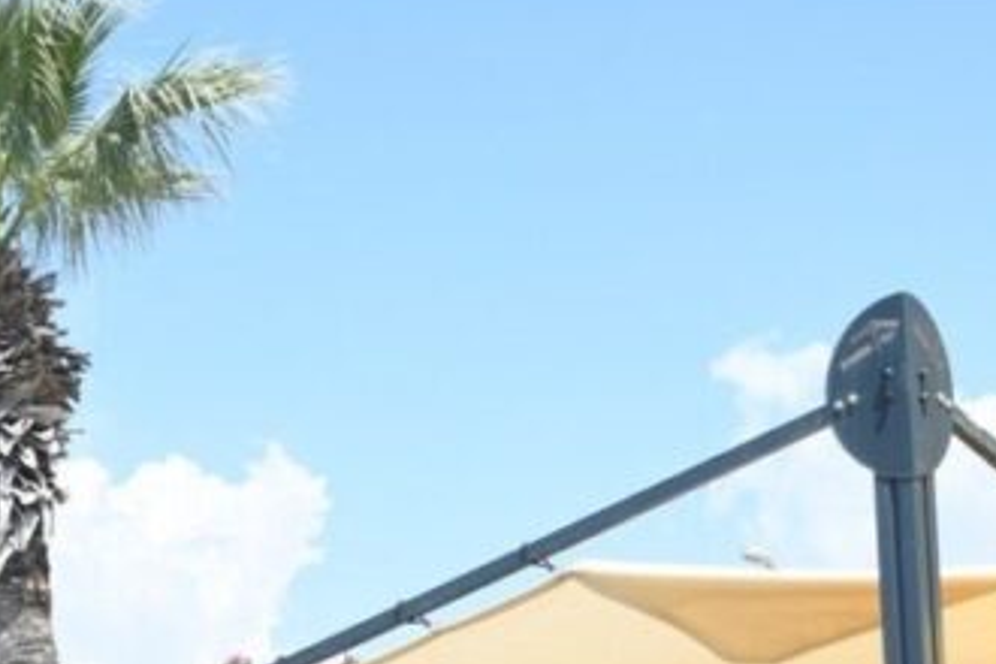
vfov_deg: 10.9
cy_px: 990
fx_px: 3347
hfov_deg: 16.9
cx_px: 407
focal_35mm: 121
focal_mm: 26
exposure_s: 1/640
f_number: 3.8
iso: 100
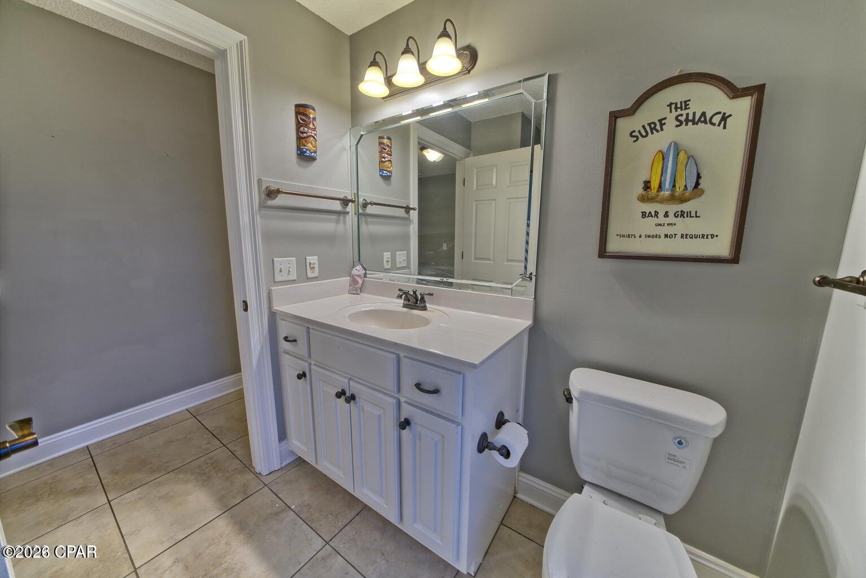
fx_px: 289
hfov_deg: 112.6
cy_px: 289
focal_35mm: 12
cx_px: 433
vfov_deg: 90.1
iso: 200
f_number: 16
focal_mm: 12
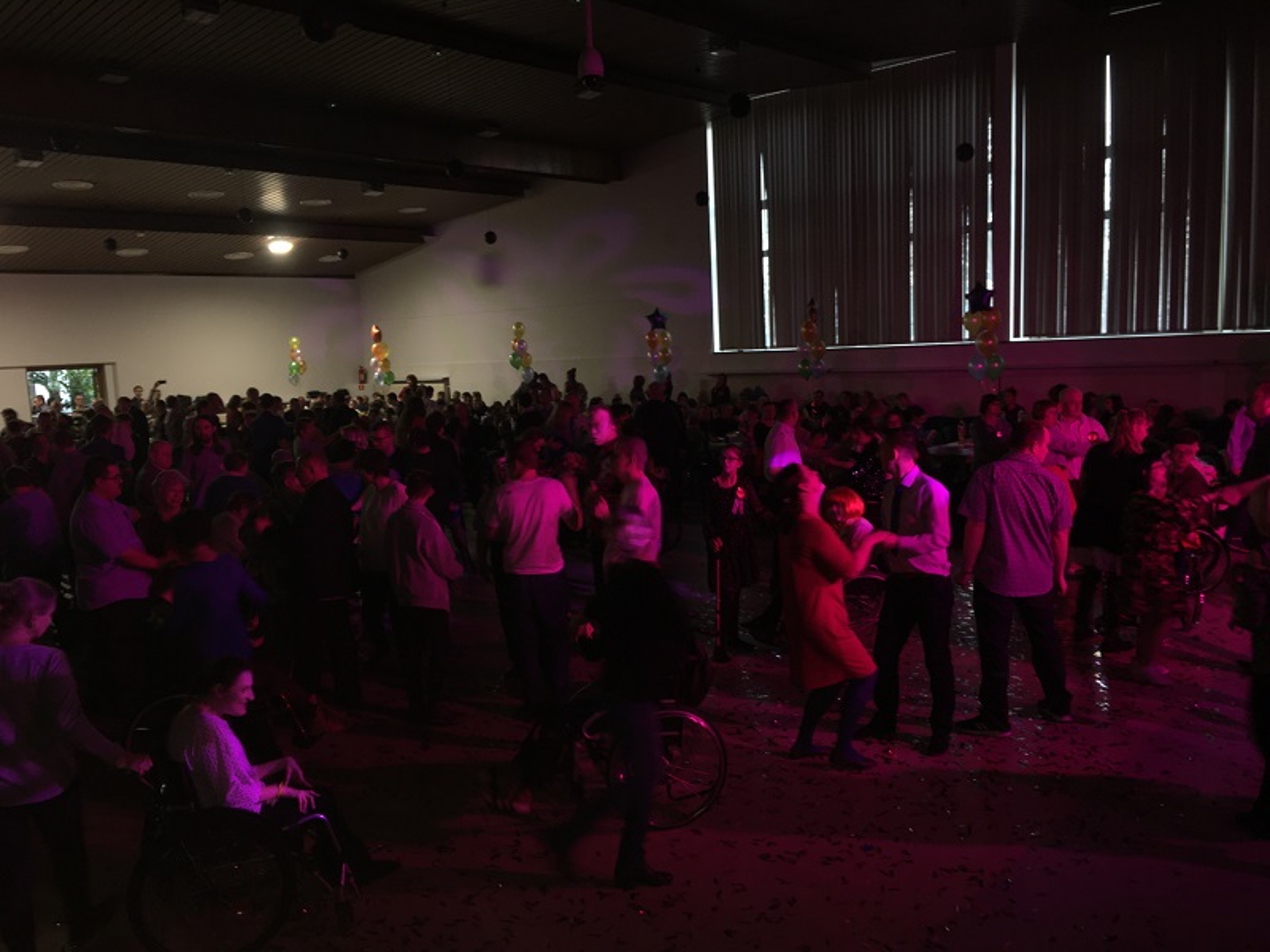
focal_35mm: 29
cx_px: 635
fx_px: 1064
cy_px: 476
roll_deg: +2.9
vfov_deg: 48.2
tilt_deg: -5.8
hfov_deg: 61.7
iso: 32
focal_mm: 4.15
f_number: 2.2
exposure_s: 1/17
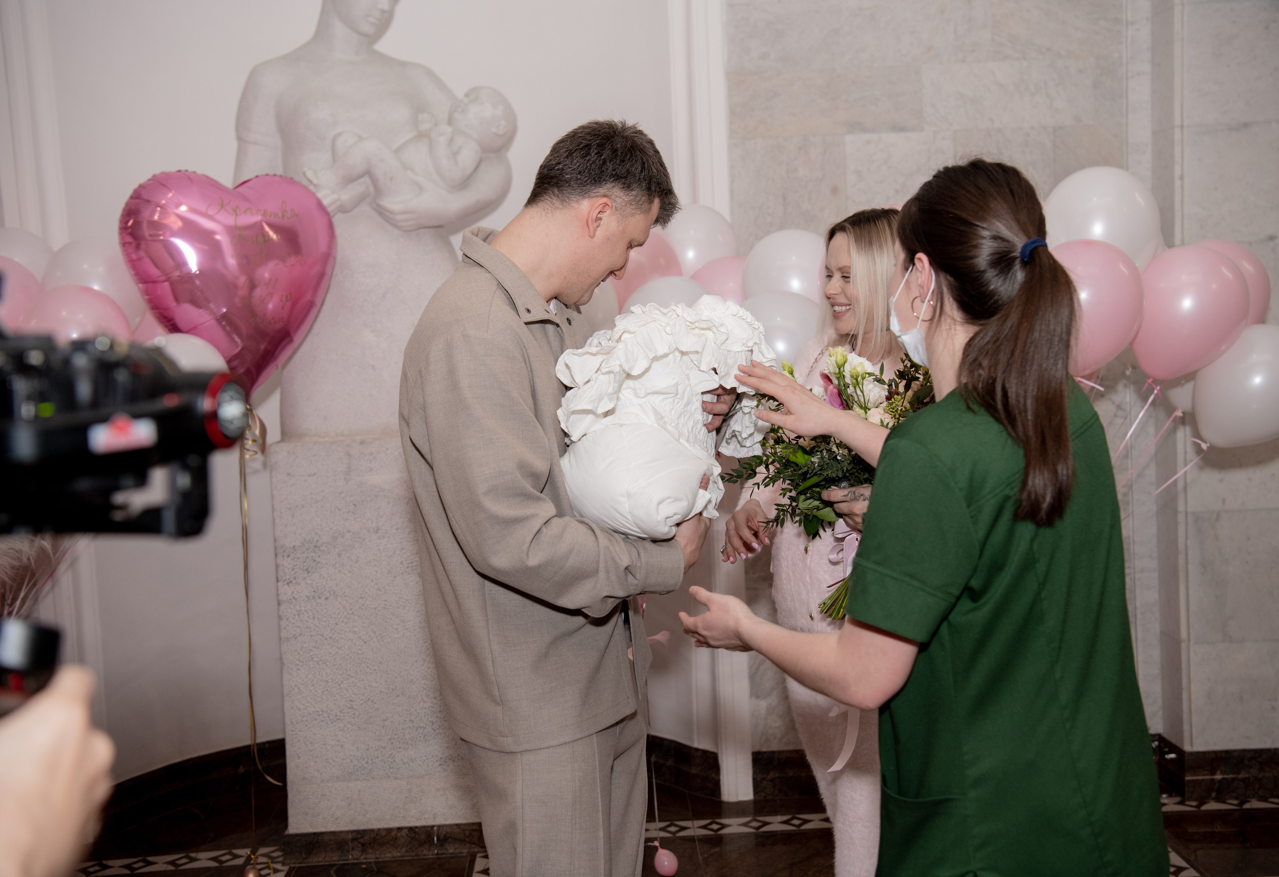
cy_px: 439
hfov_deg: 44.4
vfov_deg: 31.3
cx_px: 657
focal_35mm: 44
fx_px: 1565
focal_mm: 42
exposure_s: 1/160
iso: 800
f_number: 4
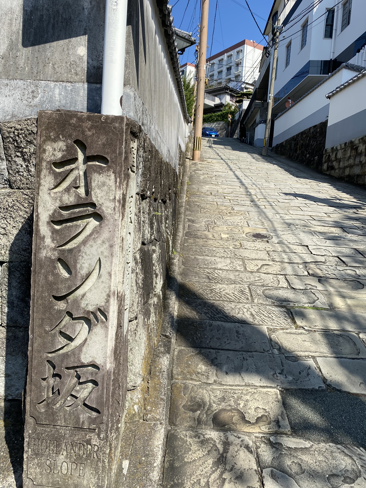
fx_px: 367
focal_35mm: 26
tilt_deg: -5.5
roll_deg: -4.5
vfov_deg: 67.3
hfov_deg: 53.1
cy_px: 244
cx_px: 183
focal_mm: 4.25
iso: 32
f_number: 1.8
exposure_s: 1/2141
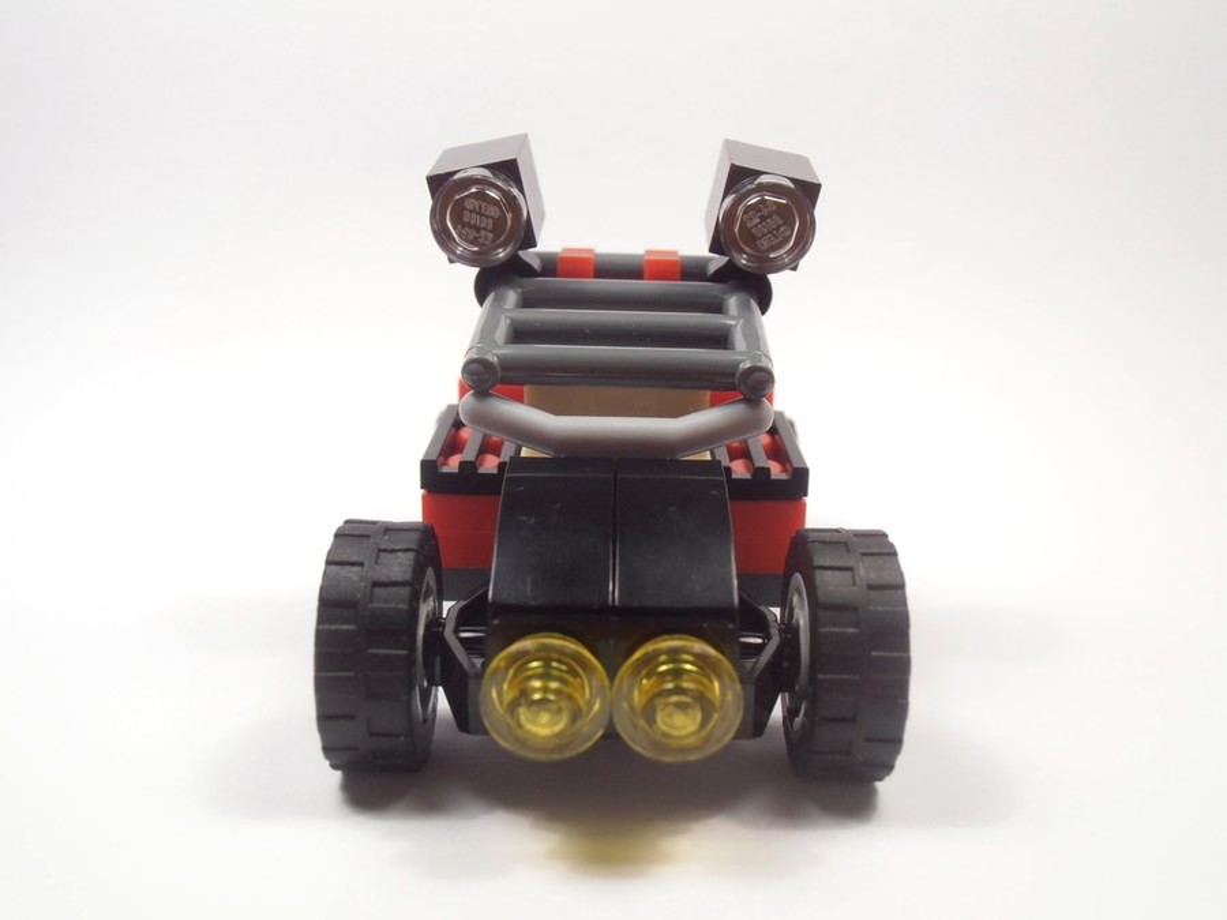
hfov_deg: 50.1
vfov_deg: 38.7
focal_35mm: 37
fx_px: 1312
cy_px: 460
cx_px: 614
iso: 80
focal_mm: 6.61
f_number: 3.9
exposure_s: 1/50
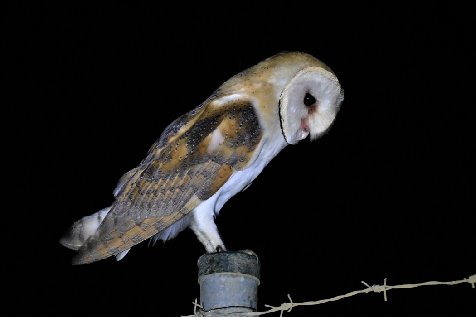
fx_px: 5950
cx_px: 238
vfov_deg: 3.1
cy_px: 158
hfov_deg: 4.6
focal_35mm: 450
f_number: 2.8
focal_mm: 300
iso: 2200
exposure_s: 1/640
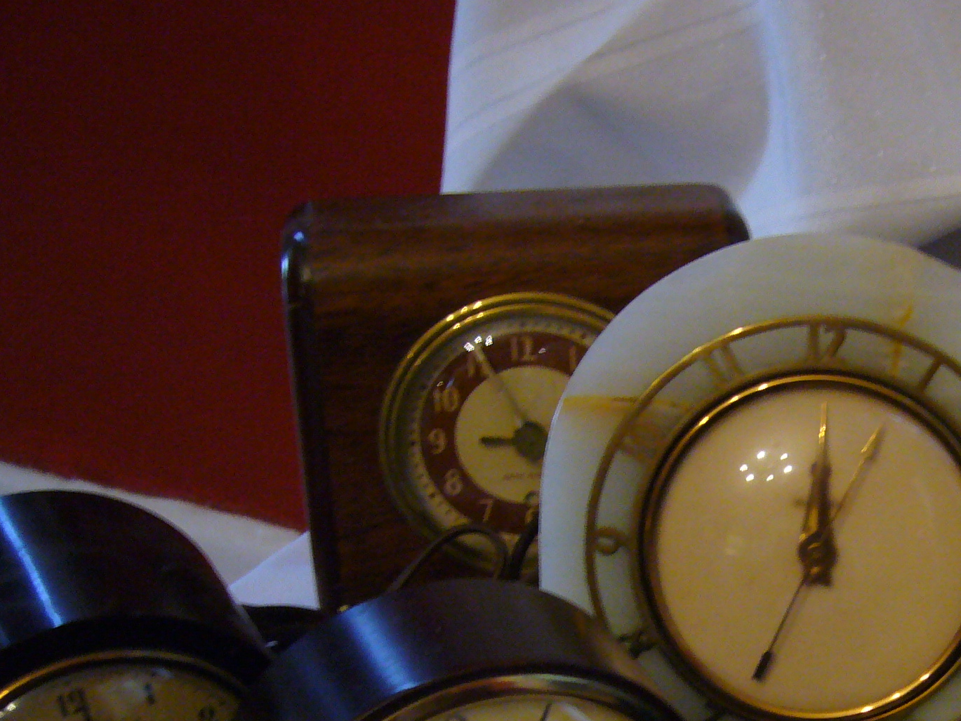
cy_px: 685
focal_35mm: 72
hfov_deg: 26.5
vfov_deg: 19.9
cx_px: 786
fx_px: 1999
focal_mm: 5.8
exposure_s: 1/8
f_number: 2.8
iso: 200
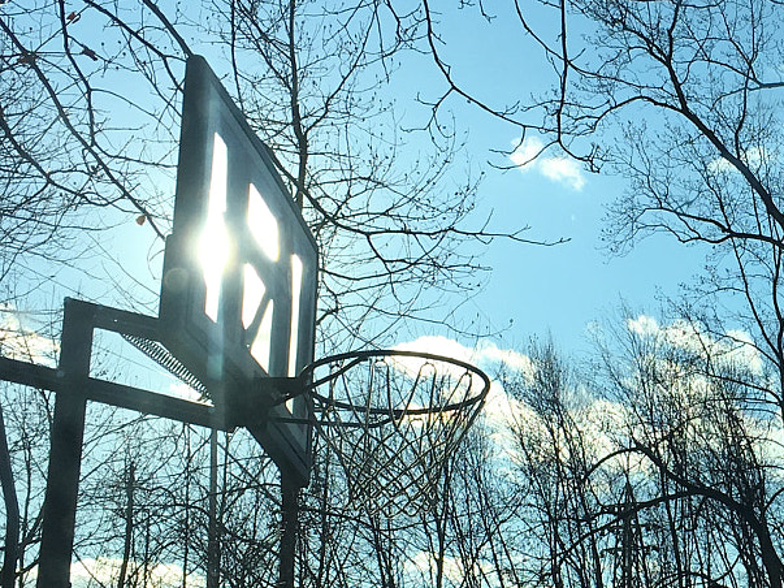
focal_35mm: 77
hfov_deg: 24.3
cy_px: 372
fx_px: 1744
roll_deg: +0.5
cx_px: 759
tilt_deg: +16.9
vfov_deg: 19.1
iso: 25
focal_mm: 4.15
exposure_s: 1/2198
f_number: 2.2
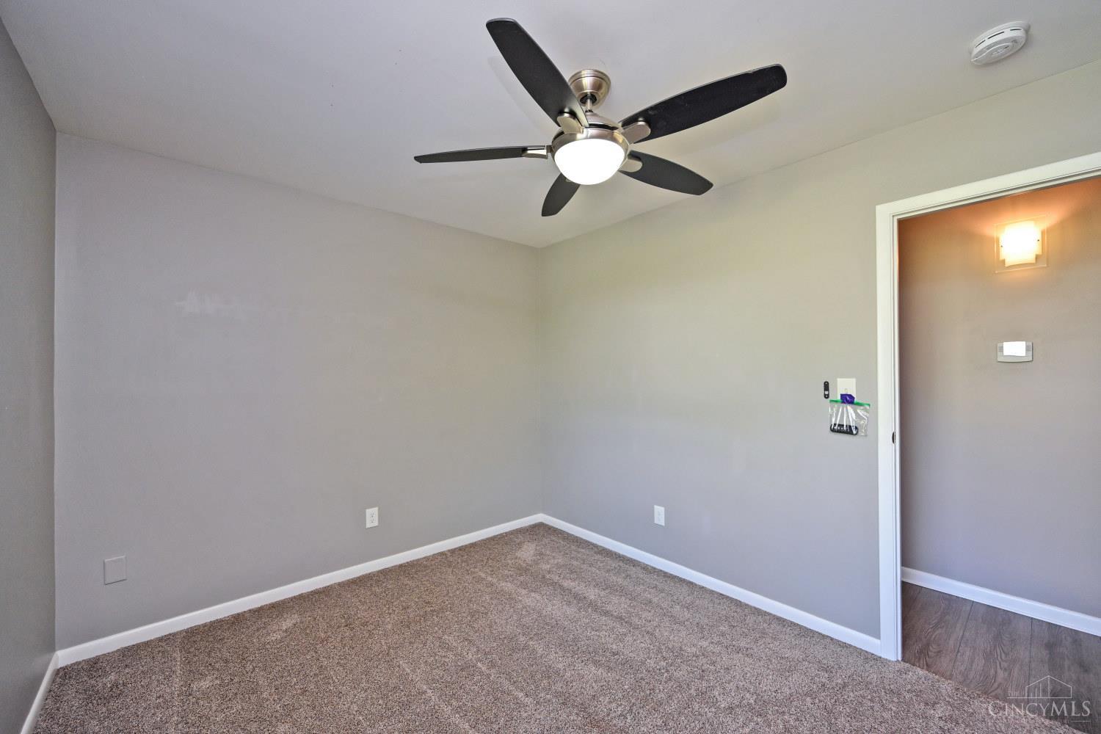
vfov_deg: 81.2
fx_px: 428
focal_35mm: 14
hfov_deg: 104.3
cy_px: 367
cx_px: 550
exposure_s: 1/60
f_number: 4
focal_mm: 14
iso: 450
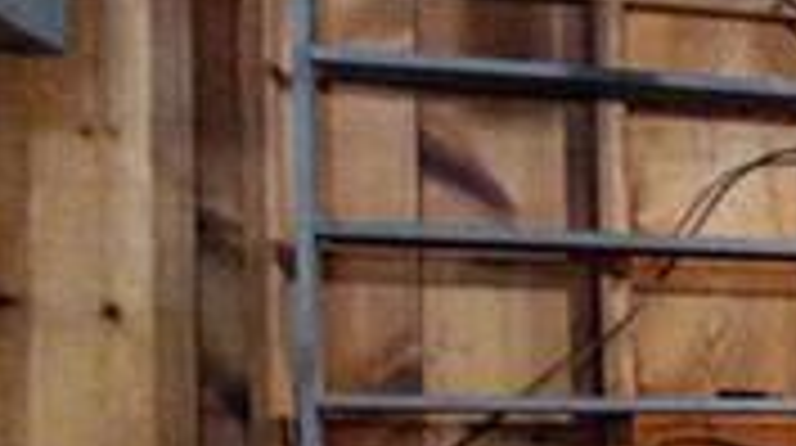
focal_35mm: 97
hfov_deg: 15.3
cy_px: 439
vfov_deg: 12.3
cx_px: 1790
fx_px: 2045
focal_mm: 16
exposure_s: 1/320
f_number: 2.8
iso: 500
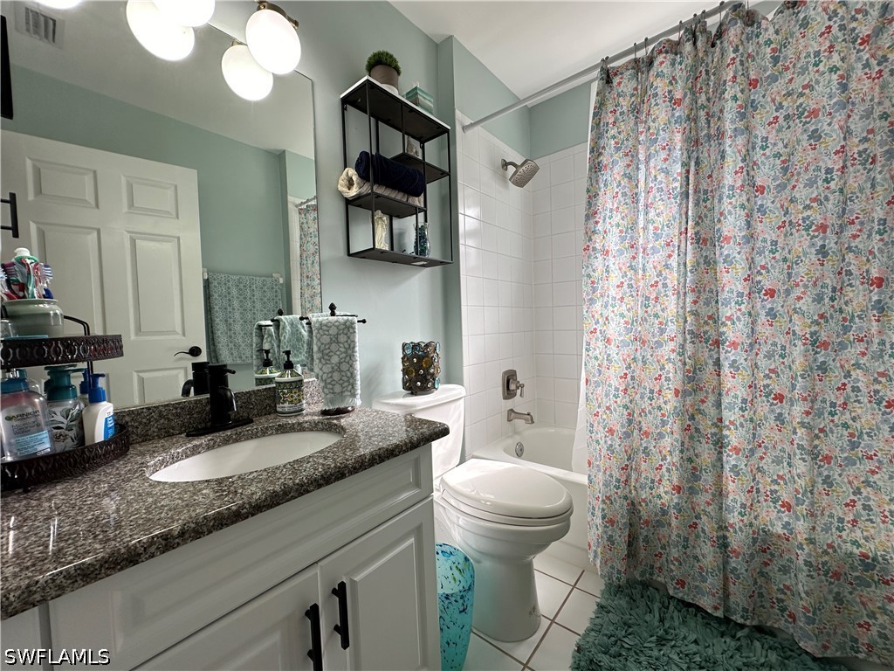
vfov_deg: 85.7
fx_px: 362
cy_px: 336
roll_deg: +1.7
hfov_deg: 102.1
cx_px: 447
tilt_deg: -1.3
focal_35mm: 14
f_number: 2.2
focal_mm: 2.22
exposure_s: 1/99
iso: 100
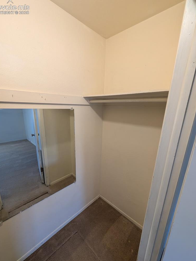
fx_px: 98
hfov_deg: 90.0
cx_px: 95
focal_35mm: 13
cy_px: 137
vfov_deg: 106.0
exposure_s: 1/100
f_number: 1.7
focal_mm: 2.02
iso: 235
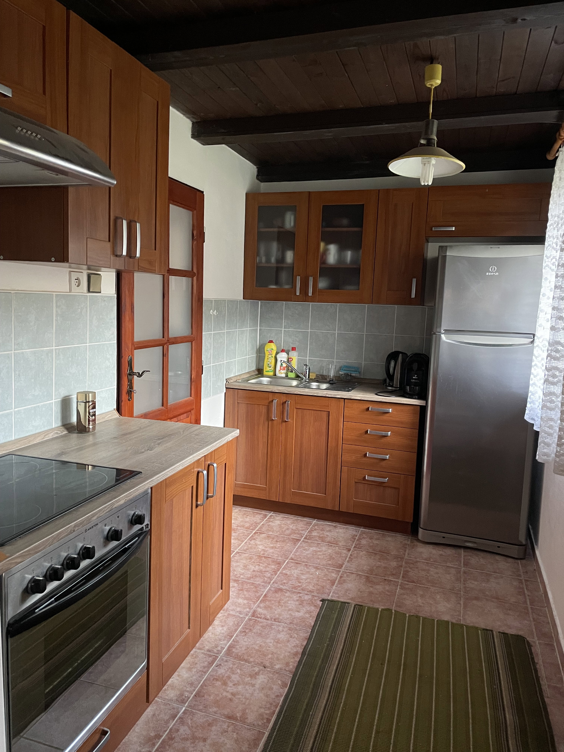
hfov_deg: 53.1
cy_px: 376
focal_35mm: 26
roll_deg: -0.8
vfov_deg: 67.3
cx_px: 282
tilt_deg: -6.1
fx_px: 565
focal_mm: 4.2
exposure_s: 1/30
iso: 640
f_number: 1.6
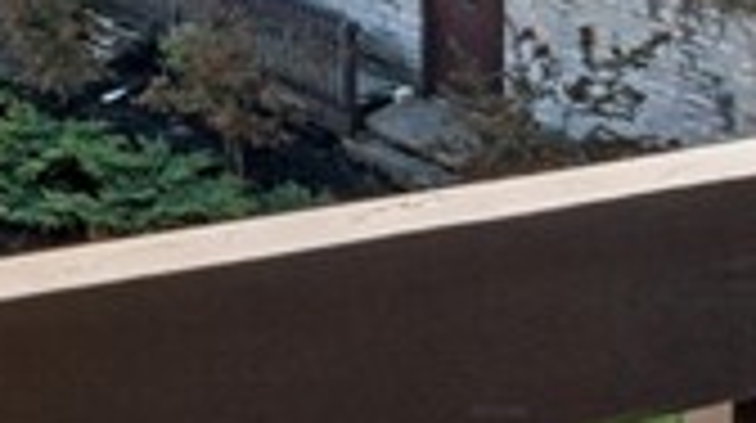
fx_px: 1762
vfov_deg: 11.1
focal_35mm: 88
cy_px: -650
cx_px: -396
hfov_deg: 20.5
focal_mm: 13
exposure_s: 1/160
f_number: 9
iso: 250
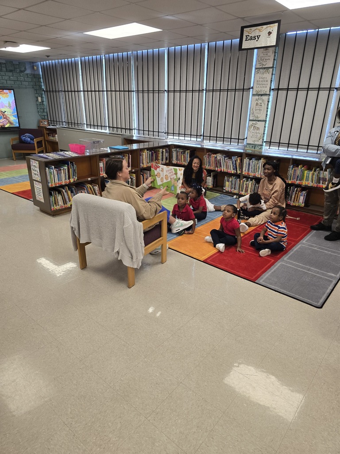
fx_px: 301
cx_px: 170
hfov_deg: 58.9
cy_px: 227
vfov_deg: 73.9
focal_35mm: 23
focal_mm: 6.3
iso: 160
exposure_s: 1/120
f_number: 1.7
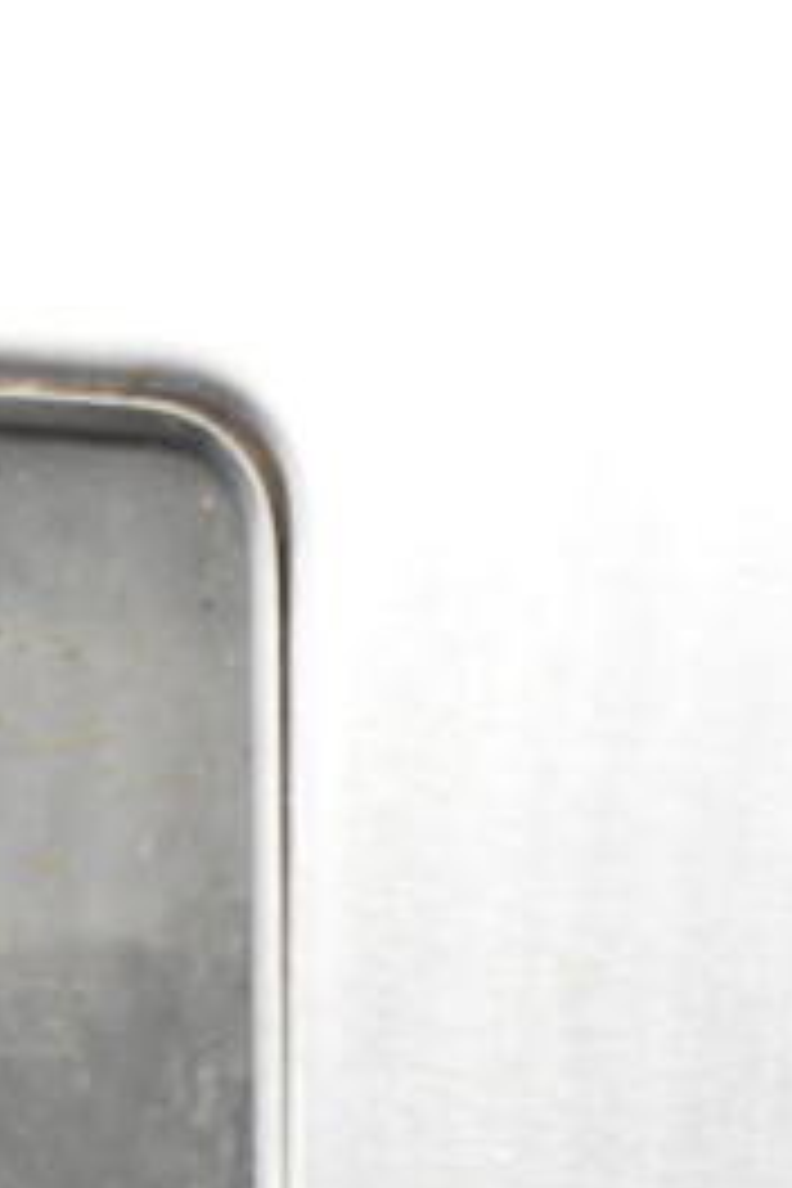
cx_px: 1354
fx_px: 4281
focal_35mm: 130
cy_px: 1822
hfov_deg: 10.1
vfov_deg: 14.6
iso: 2200
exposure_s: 1/40
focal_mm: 25
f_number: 4
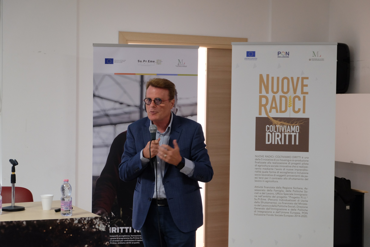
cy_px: 124
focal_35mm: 75
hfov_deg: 27.0
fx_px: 771
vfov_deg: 18.2
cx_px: 185
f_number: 5.6
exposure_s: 1/30
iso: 1600
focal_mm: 50
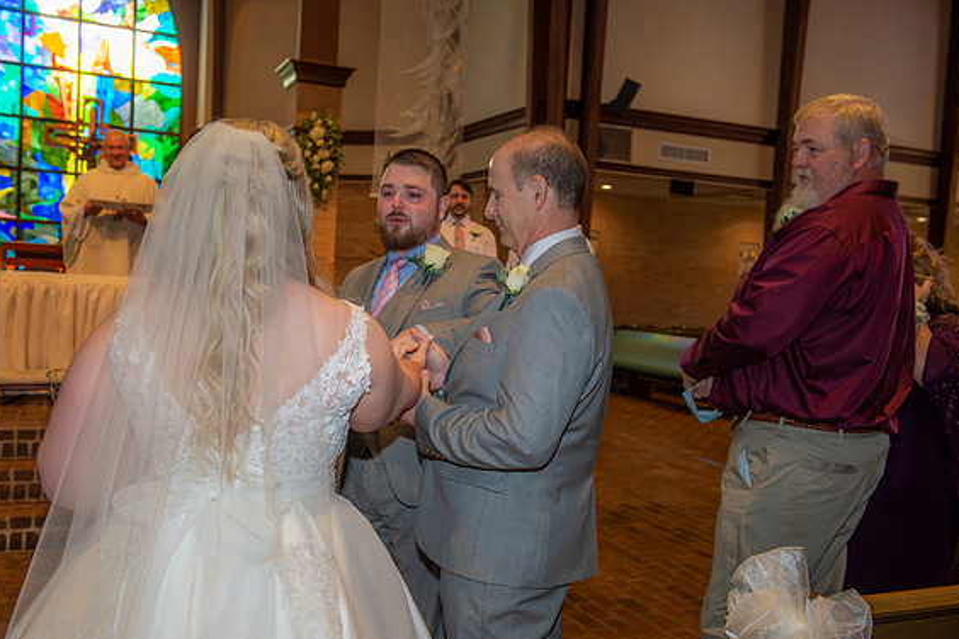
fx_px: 959
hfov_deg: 53.1
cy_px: 326
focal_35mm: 36
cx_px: 485
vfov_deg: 36.9
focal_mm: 35
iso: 640
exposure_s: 1/100
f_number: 5
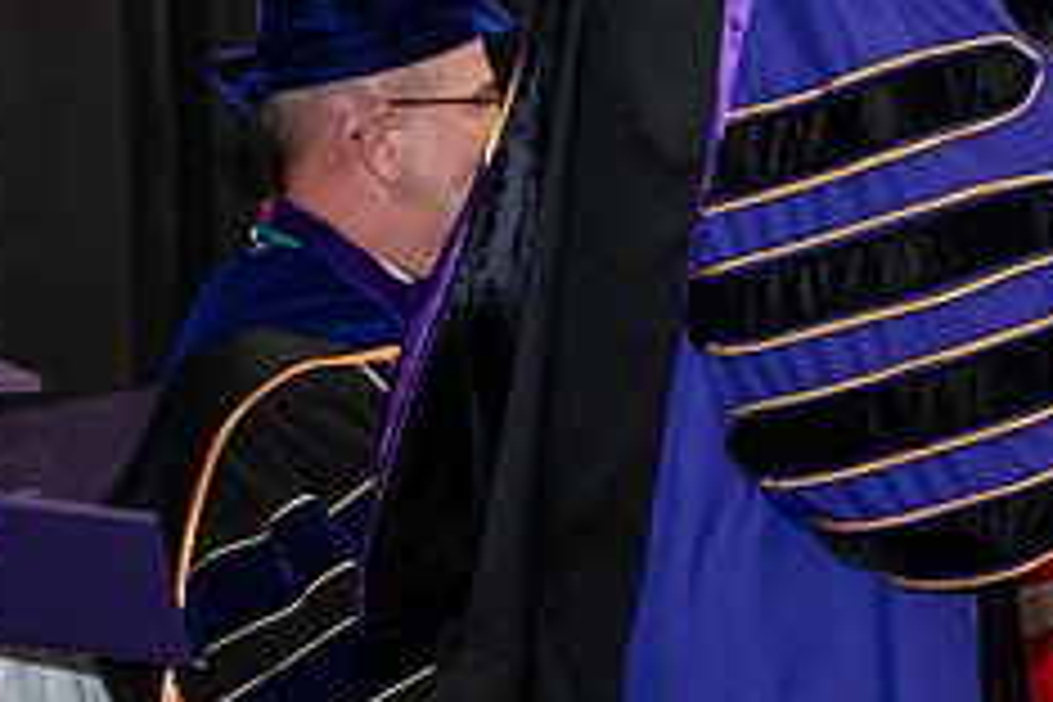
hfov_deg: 11.0
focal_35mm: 186
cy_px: 38
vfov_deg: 7.4
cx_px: 1058
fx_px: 5440
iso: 2500
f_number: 5
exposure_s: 1/200
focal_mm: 75
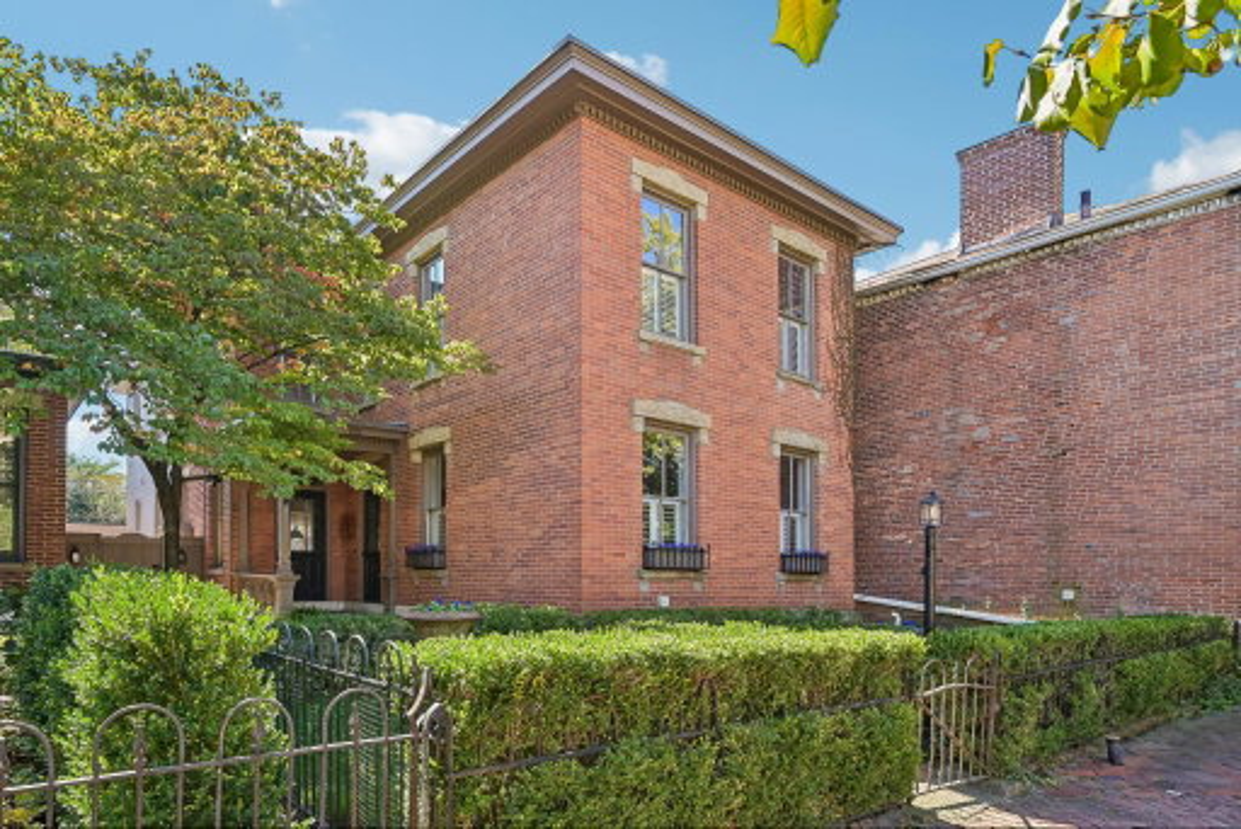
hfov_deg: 83.9
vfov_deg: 62.0
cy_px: 414
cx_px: 620
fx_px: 690
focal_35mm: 20
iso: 500
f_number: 10
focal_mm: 20
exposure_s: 1/160
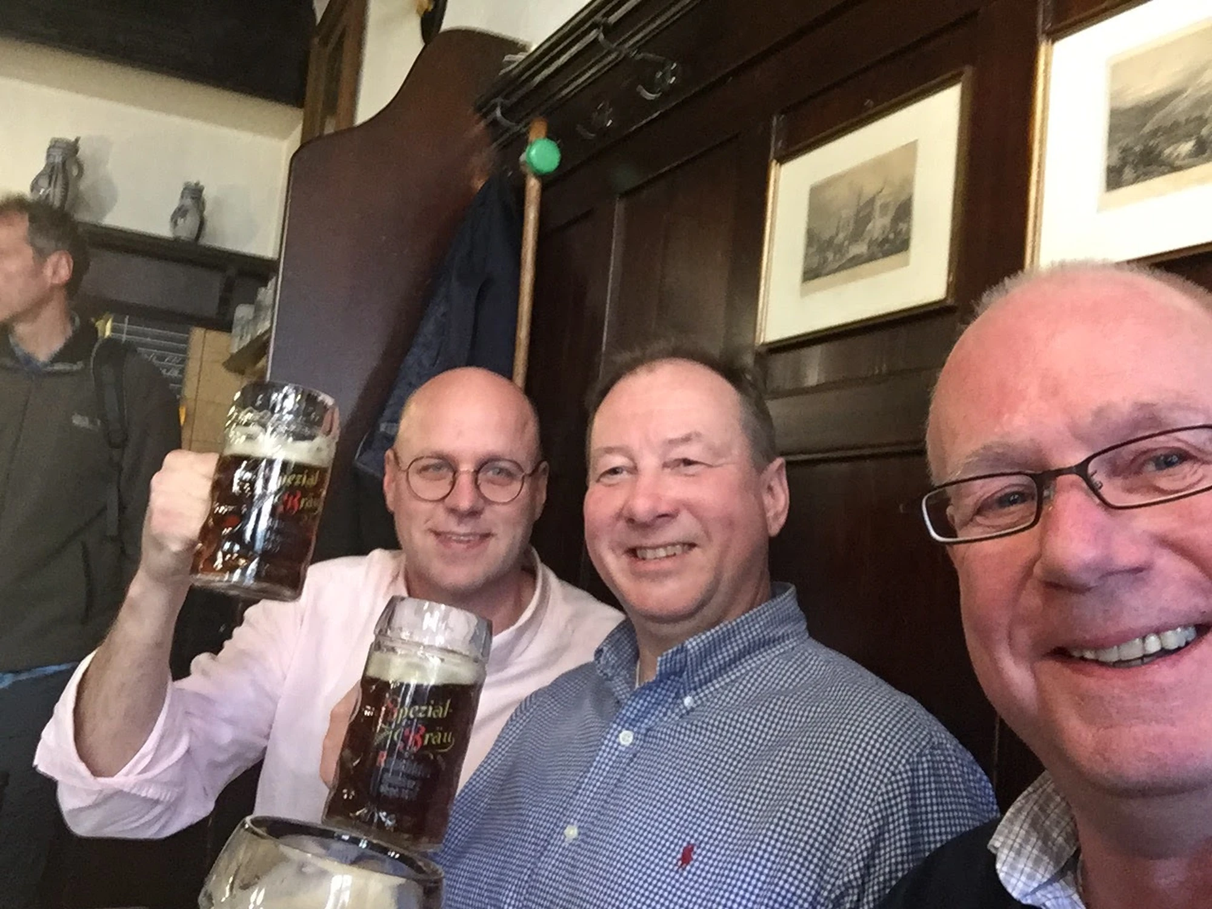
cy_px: 454
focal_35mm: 31
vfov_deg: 45.4
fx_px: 1085
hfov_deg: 58.4
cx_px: 606
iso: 250
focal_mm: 2.65
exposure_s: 1/25
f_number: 2.2
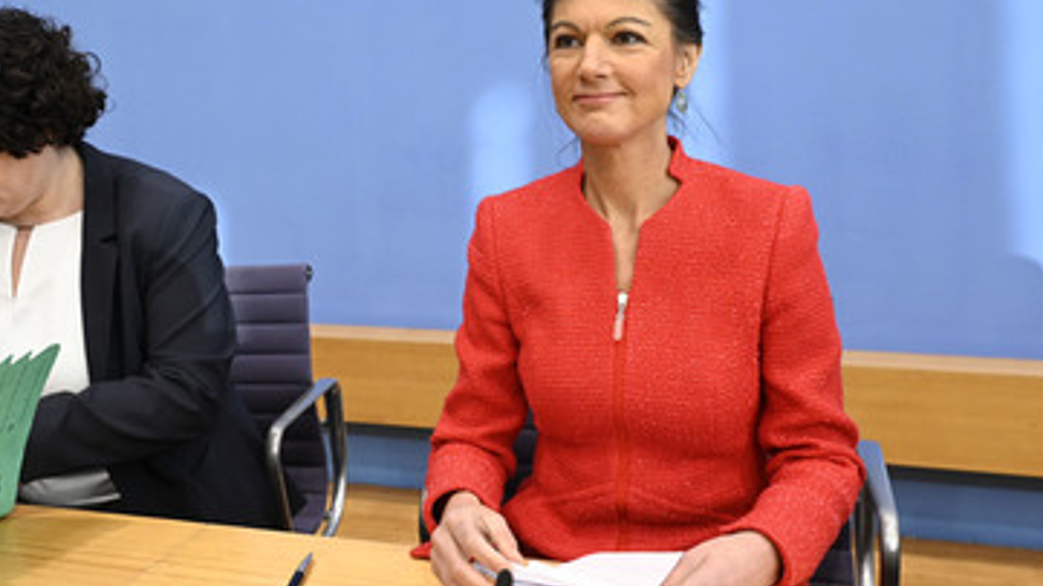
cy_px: 268
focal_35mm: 34
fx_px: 940
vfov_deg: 34.6
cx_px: 441
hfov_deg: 57.8
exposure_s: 1/640
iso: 3200
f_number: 4.5
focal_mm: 26
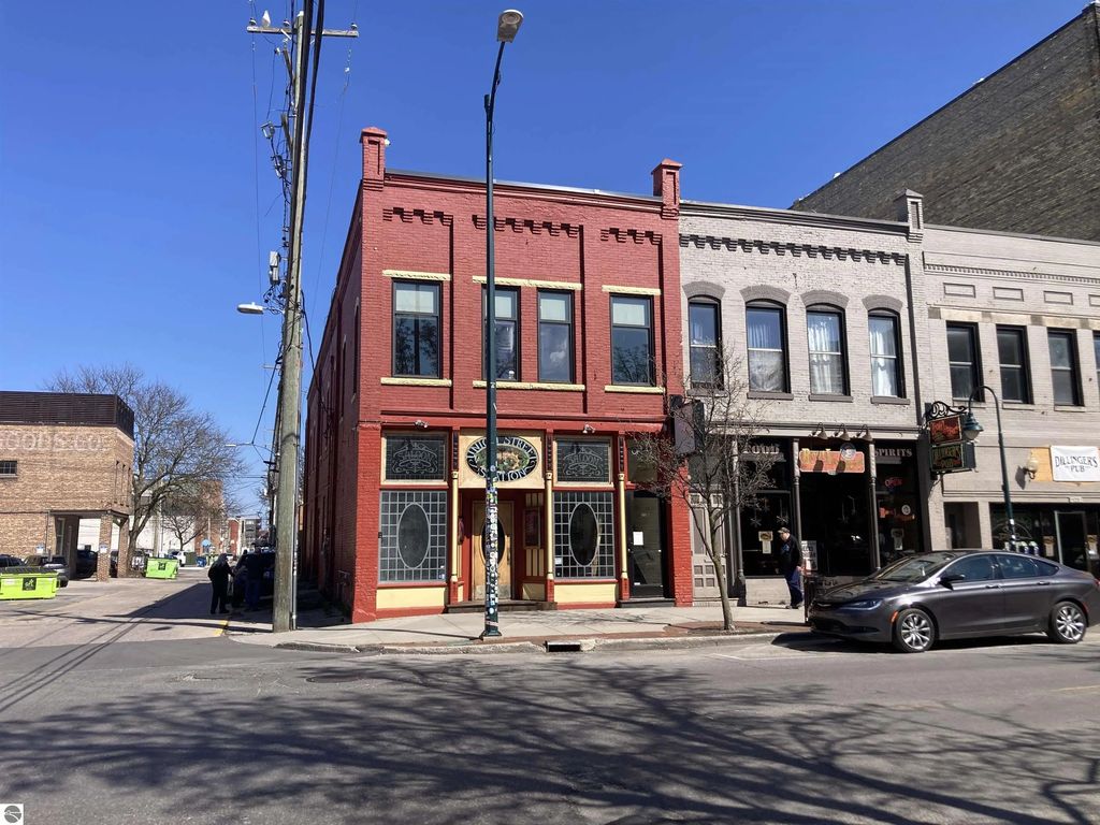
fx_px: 890
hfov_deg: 63.4
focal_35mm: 28
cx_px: 550
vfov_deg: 49.7
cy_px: 412
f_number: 1.8
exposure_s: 1/1621
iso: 20
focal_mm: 3.99
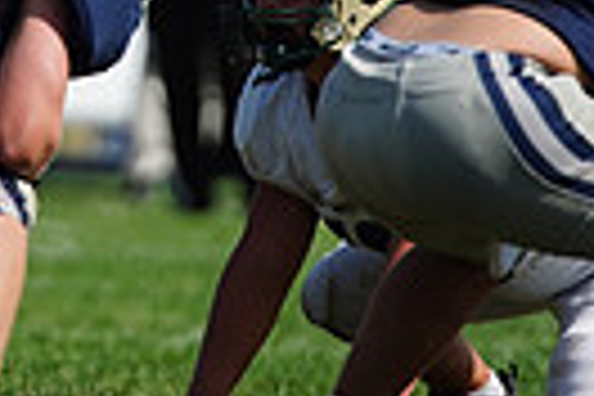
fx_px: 21679
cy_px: -317
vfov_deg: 1.0
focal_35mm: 1314
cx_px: -288
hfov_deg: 1.6
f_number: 2.8
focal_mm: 300
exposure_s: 1/8000
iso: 400
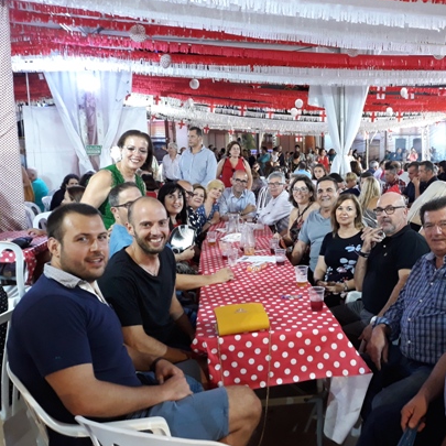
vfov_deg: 49.7
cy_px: 220
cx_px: 304
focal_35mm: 33
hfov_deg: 48.7
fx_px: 481
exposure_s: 1/25
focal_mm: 3.71
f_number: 1.7
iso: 250
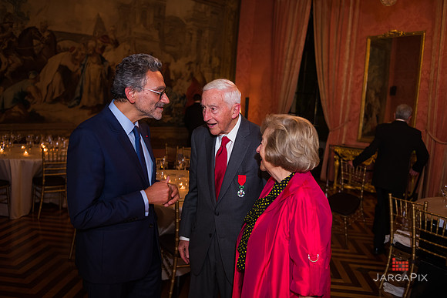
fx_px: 397
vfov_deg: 41.1
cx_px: 224
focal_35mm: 32
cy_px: 149
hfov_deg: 58.7
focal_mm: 32
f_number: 3.2
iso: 1250
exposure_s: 1/80
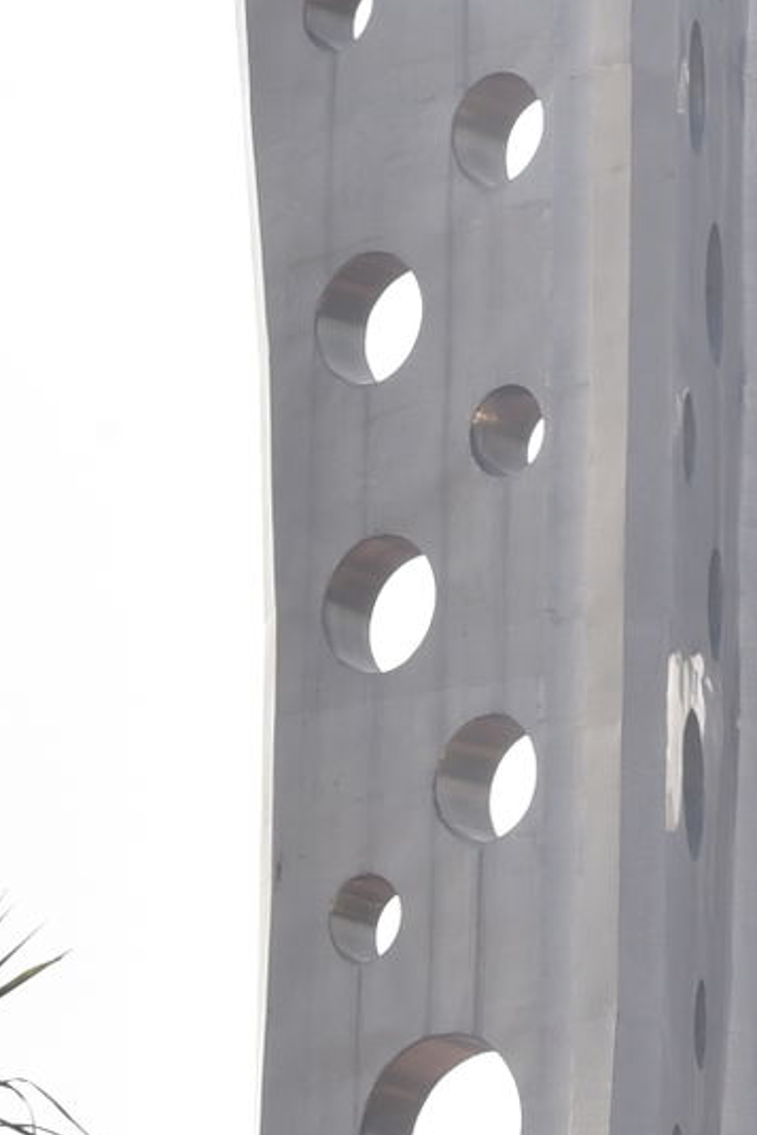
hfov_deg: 3.0
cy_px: 1315
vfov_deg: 4.4
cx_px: 520
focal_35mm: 462
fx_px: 14562
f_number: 20
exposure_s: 1/160
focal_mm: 86
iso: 200
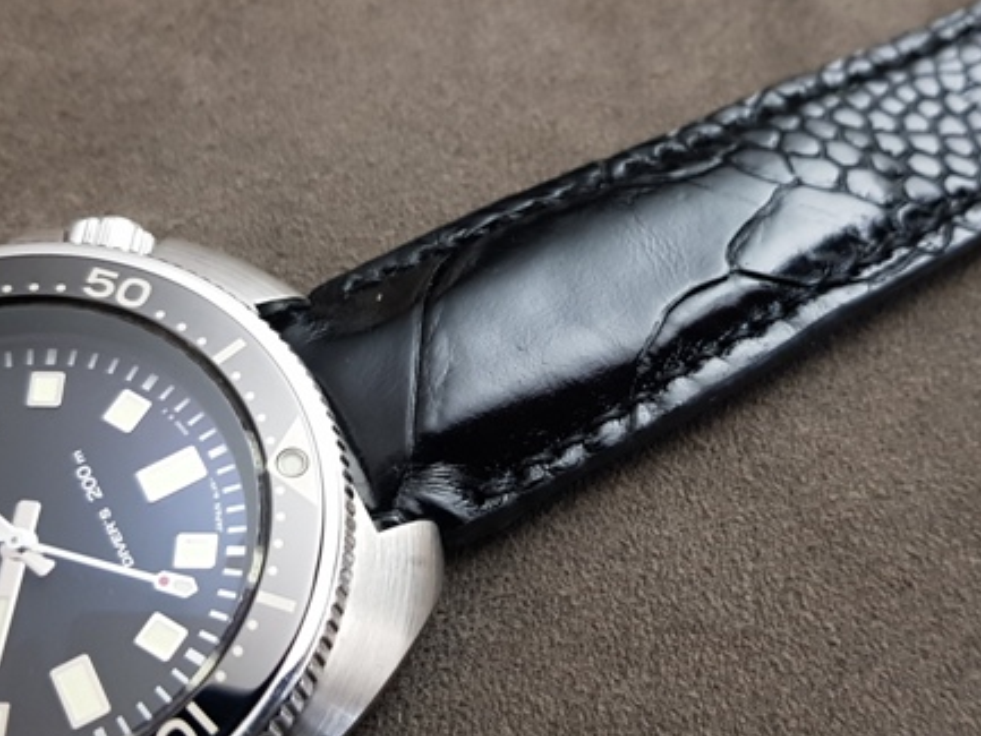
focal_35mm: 48
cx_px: 553
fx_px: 1361
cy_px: 324
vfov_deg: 30.3
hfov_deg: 39.6
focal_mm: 4.2
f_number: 1.7
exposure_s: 1/20
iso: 250
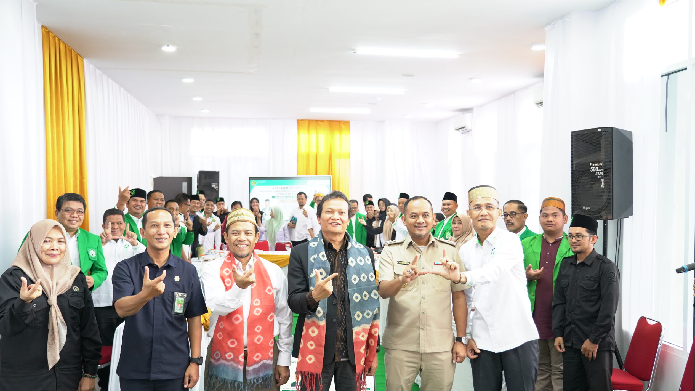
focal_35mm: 33
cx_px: 343
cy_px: 215
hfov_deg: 59.5
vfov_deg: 35.6
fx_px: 608
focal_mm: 31
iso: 2000
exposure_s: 1/100
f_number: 4
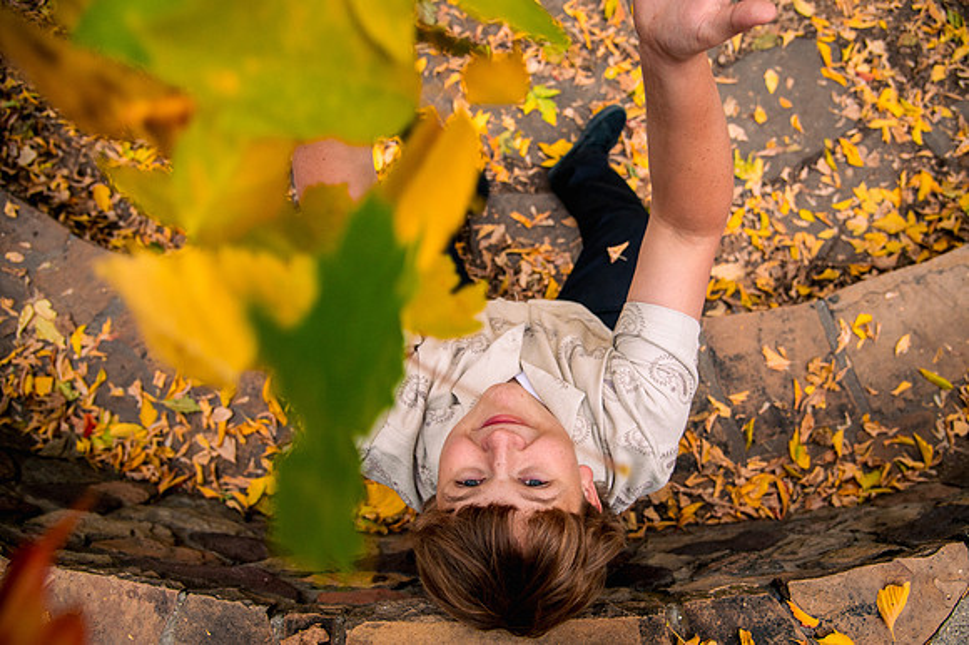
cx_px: 530
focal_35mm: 28
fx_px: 755
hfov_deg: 65.2
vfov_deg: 46.1
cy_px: 371
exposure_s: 1/250
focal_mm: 24
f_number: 4
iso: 640
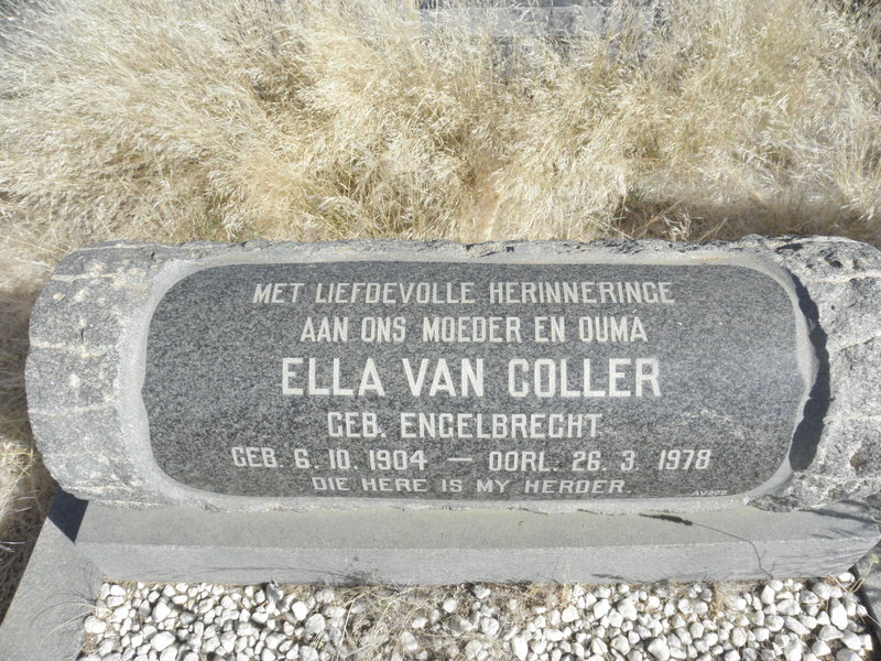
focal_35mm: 26
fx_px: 662
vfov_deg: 53.1
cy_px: 330
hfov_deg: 67.3
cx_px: 440
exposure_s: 1/800
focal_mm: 4.6
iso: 200
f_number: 6.3
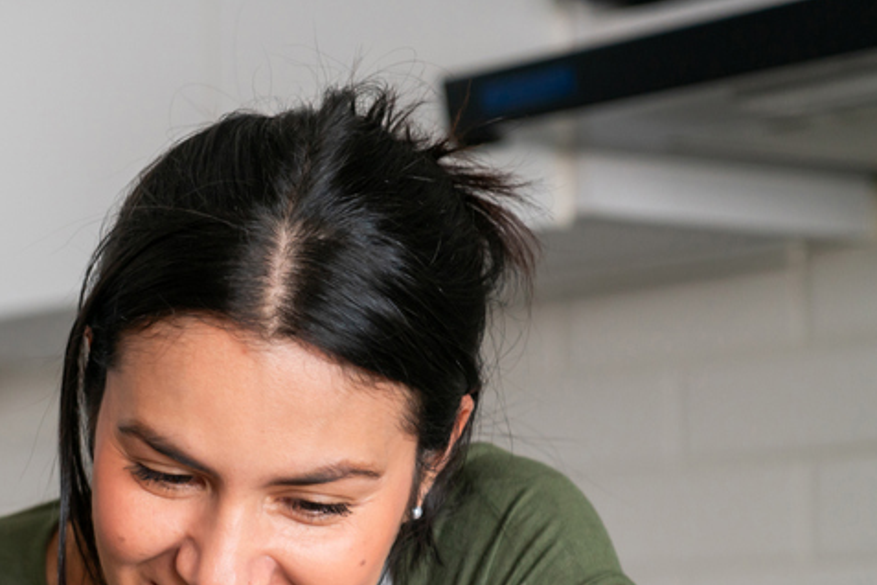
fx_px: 3776
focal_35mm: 155
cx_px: -194
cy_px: 760
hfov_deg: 12.9
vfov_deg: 8.7
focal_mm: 59
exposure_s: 1/125
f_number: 2.8
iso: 250
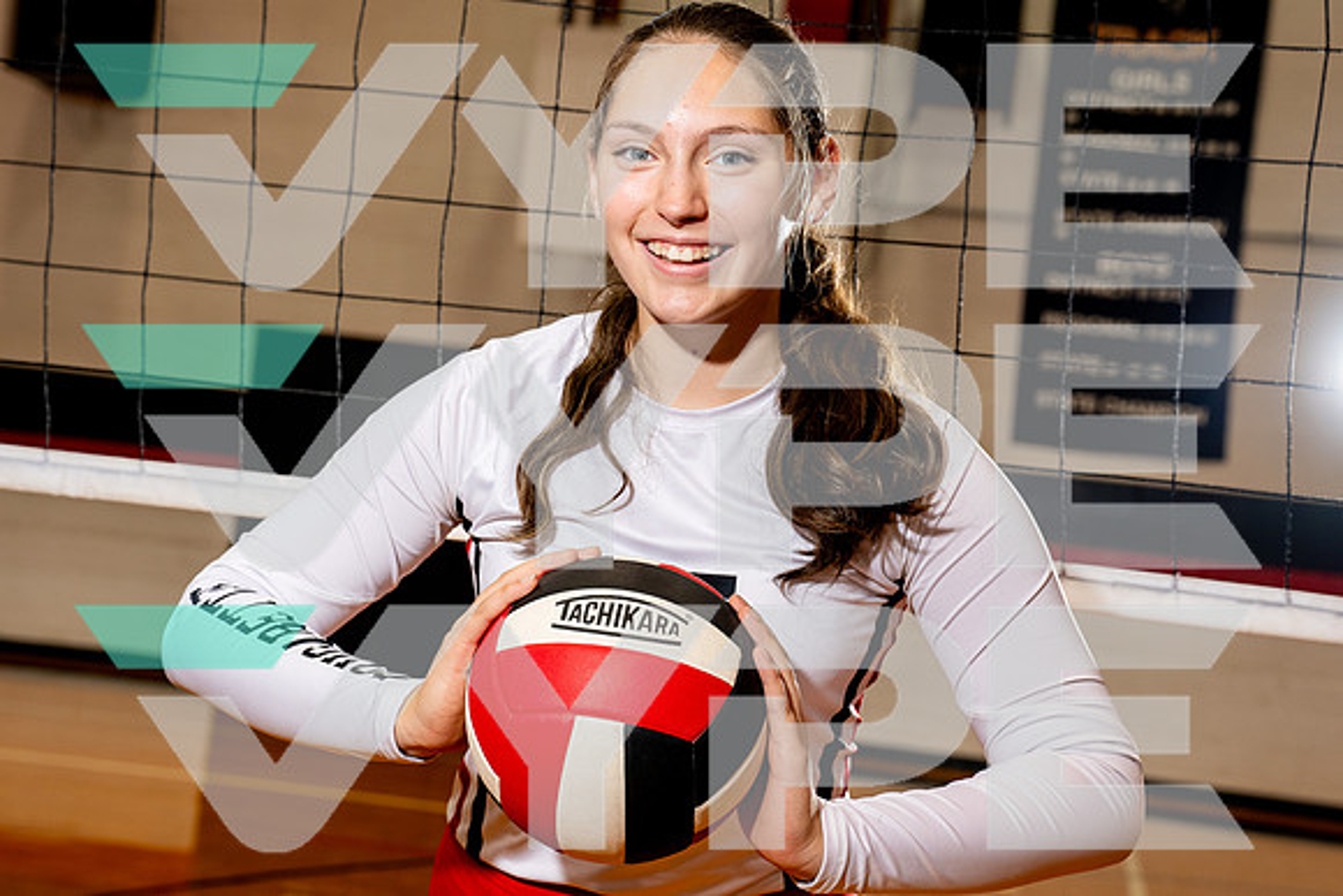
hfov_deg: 31.6
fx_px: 2376
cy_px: 470
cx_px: 646
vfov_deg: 21.4
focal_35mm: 64
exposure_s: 1/250
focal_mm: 57
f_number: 5
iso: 500
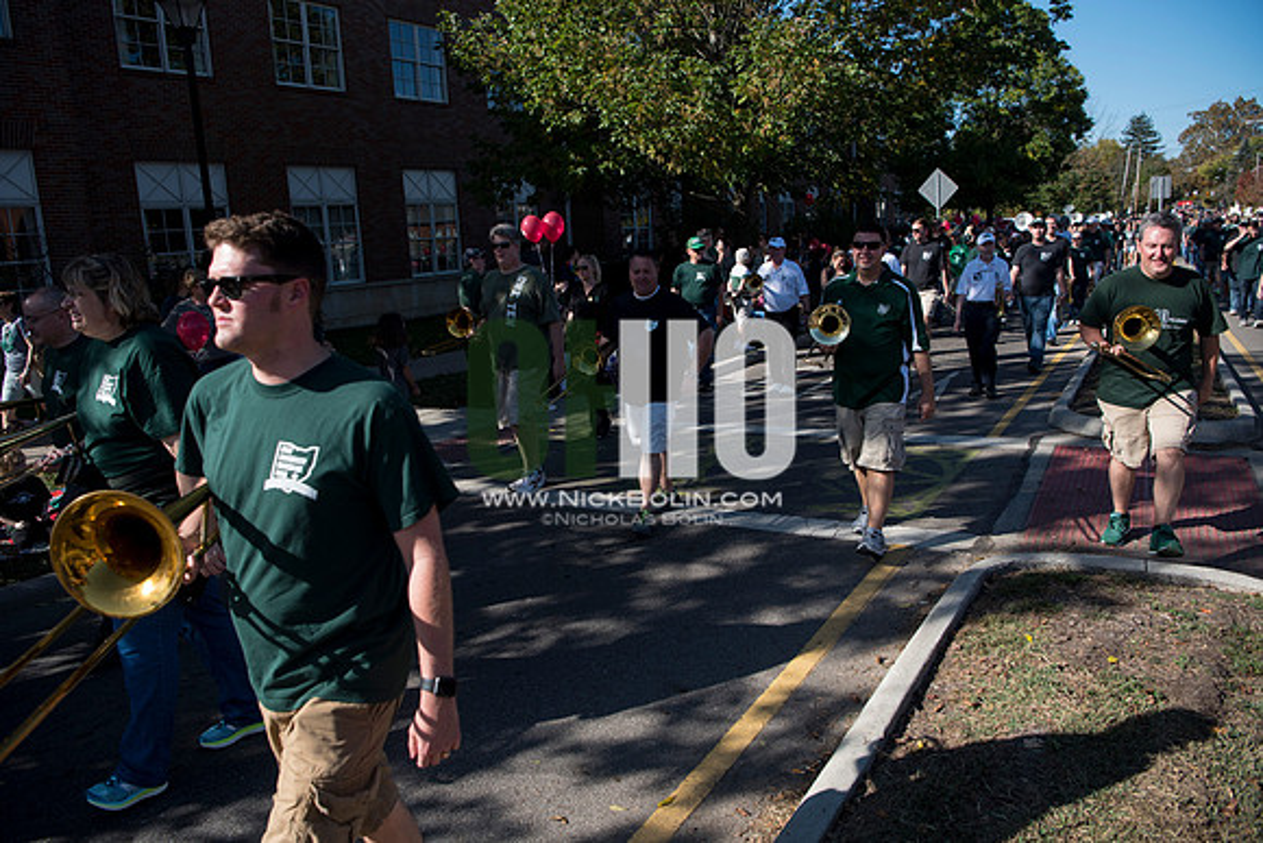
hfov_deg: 73.7
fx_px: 842
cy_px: 422
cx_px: 632
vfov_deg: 53.2
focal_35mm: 24
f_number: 4.5
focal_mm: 24
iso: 250
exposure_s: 1/1600
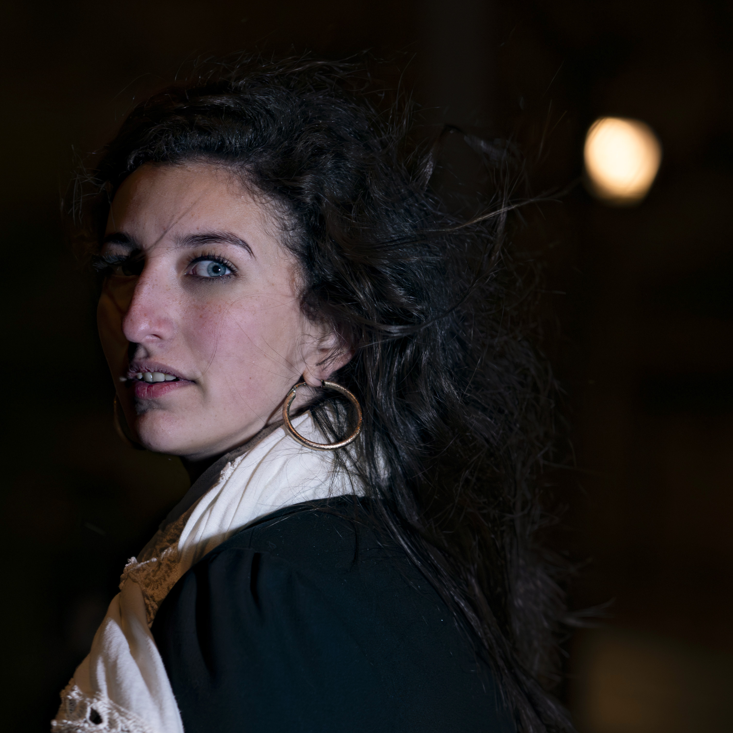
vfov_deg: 8.9
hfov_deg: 8.8
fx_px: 4720
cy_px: 532
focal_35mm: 197
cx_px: -176
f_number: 1.8
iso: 320
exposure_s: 1/200
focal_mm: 85
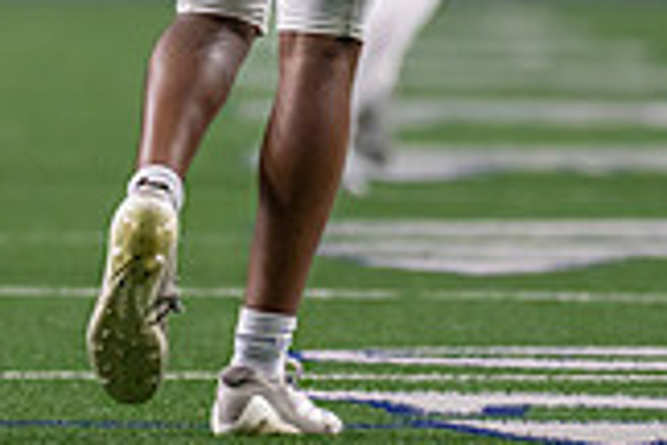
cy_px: -274
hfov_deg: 2.4
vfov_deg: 1.6
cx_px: 171
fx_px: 15896
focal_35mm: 858
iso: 2000
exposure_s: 1/1000
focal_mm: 200
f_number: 2.8
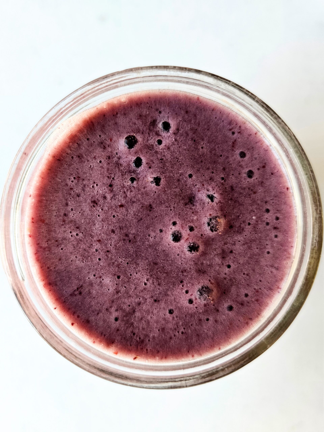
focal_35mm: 23
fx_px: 287
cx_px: 162
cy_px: 216
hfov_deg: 58.9
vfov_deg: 73.9
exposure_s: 1/120
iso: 125
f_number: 1.7
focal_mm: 6.3
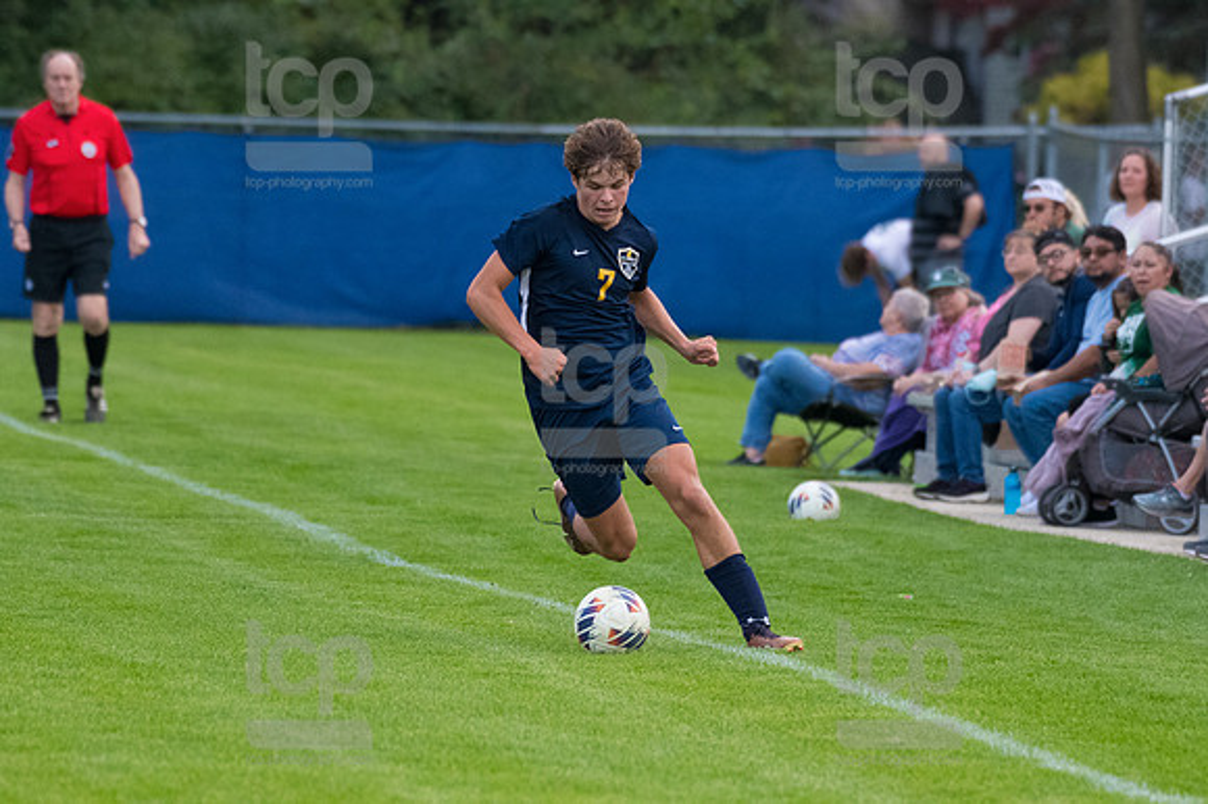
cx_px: 604
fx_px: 14588
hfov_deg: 4.7
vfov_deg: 3.2
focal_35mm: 435
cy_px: 402
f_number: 5.6
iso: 3200
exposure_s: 1/2000
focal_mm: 290
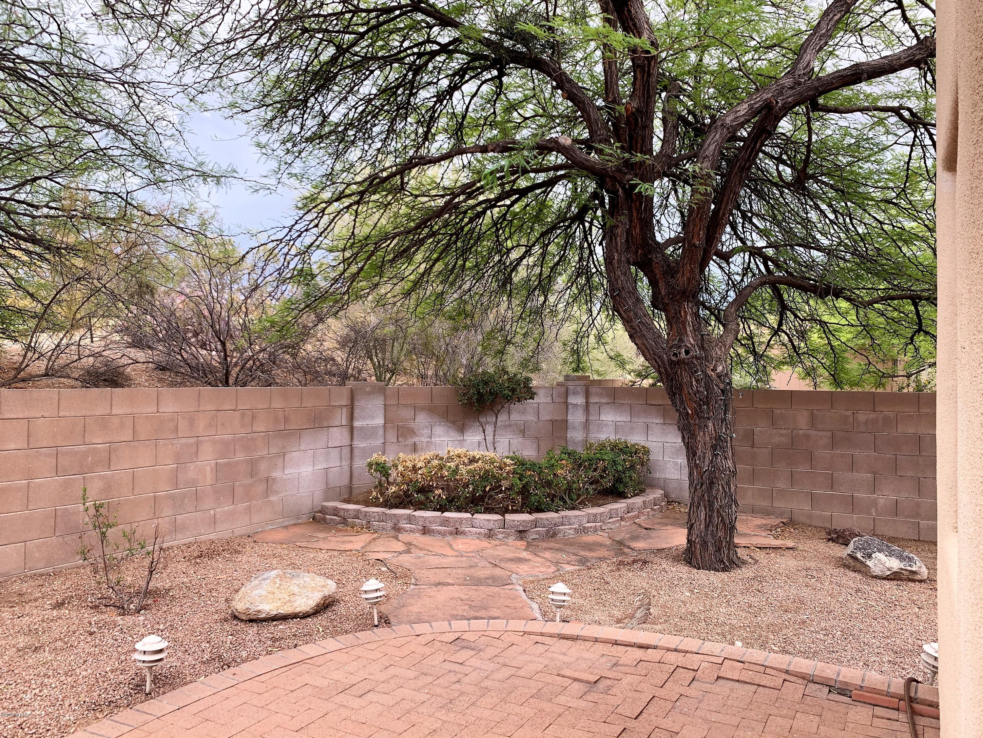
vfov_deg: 53.1
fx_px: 738
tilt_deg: +0.6
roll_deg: -0.9
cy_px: 369
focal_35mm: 26
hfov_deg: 67.3
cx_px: 492
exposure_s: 1/191
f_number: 1.8
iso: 25
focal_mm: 4.25
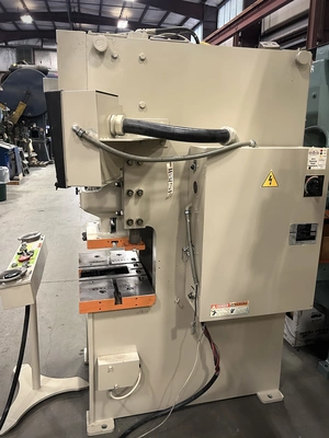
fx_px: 329
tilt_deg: -16.4
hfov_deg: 53.1
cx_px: 164
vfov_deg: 67.3
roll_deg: -1.5
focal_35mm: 26
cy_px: 219
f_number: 1.5
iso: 500
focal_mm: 5.7
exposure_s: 1/60
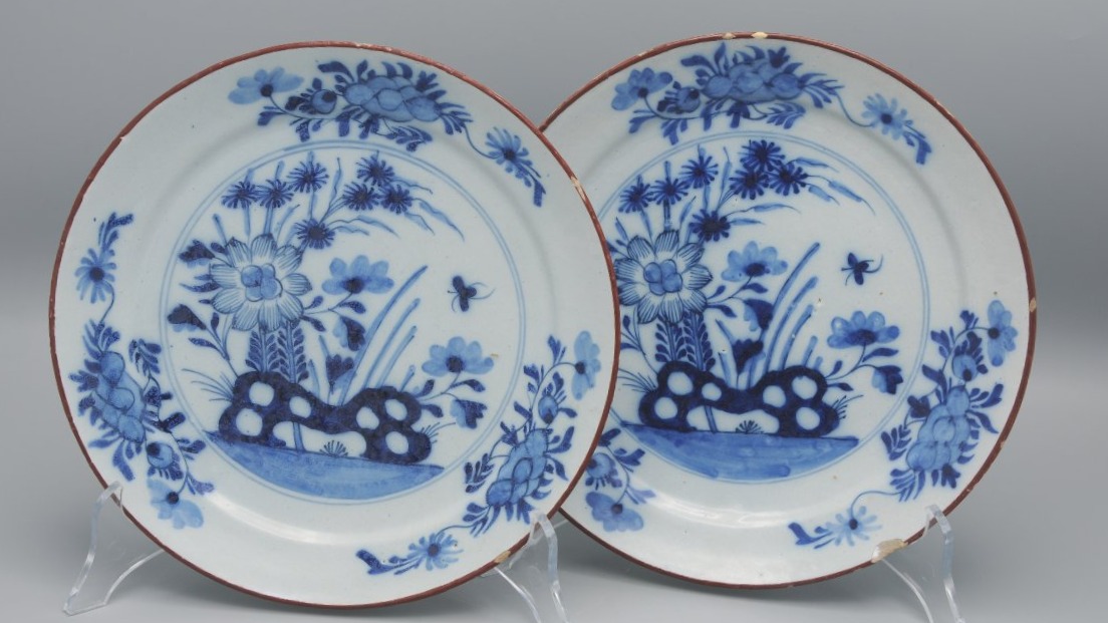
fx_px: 1631
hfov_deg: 37.5
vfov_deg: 21.6
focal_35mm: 56
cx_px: 552
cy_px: 282
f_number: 13
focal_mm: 35
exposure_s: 1/5
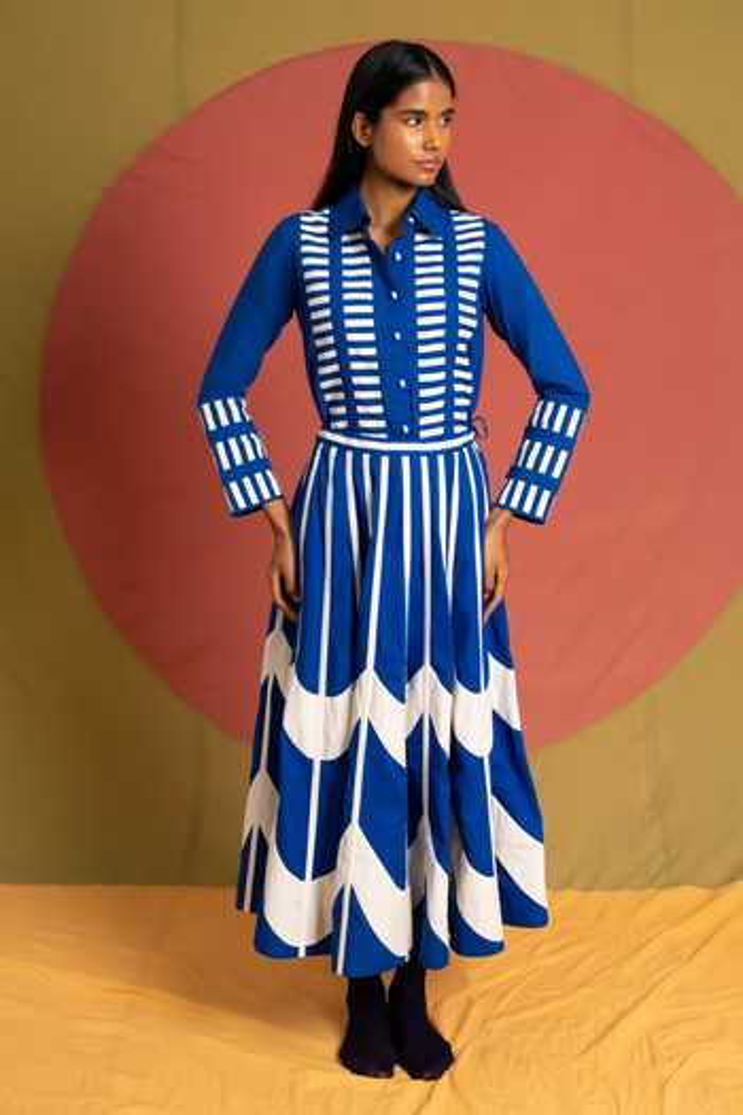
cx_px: 372
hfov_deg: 36.9
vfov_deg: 53.1
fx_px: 1114
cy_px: 558
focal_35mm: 36
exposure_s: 1/200
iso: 1250
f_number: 3.2
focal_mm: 36
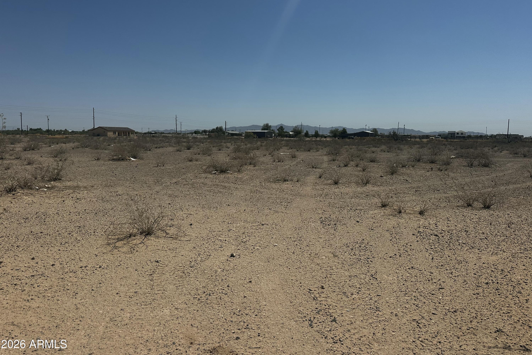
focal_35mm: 25
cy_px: 162
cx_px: 266
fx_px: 369
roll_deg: -0.2
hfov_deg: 71.5
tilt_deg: -3.6
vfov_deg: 51.2
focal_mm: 6.86
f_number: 1.78
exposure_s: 1/12048
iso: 80
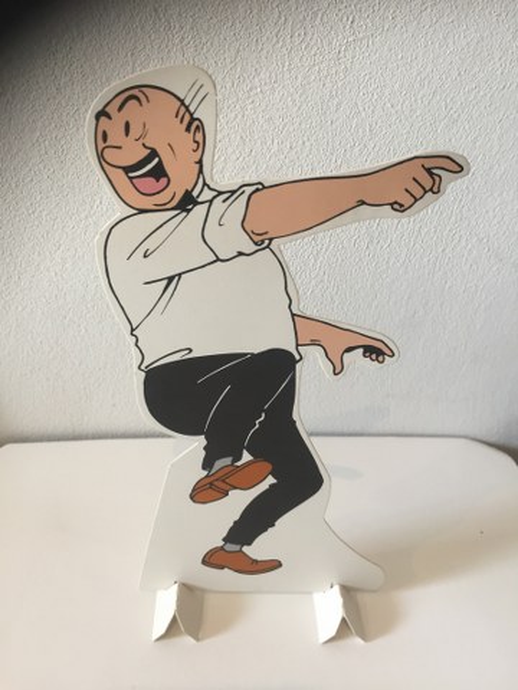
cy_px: 345
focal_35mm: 29
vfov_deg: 61.7
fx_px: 579
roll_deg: -1.6
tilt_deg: -30.5
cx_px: 259
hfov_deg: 48.2
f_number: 2.2
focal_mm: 4.15
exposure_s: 1/33
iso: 80
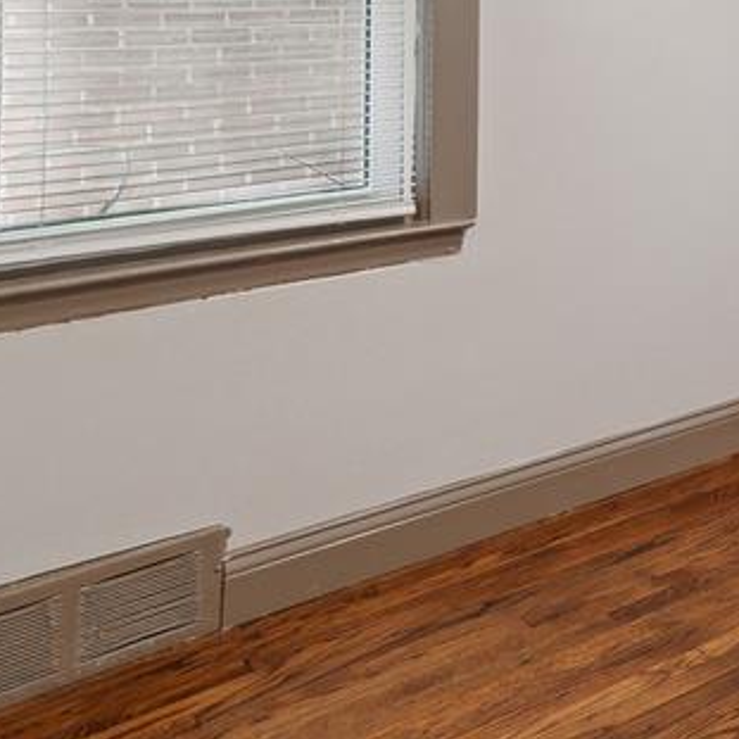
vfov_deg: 35.9
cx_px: 1126
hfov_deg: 27.1
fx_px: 1014
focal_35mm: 42
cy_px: -7
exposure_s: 1/8
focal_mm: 10
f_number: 8
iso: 400
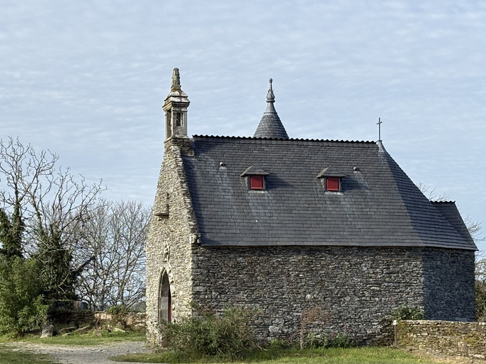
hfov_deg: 21.5
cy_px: 241
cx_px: 251
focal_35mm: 91
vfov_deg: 16.2
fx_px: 1277
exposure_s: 1/2212
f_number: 1.6
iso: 32
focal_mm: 5.96
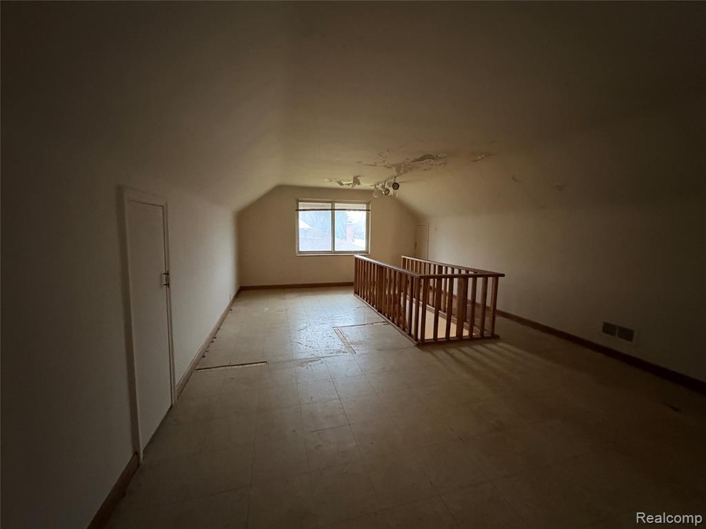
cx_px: 353
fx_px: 286
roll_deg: -0.1
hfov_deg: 102.1
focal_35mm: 14
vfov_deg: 85.7
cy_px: 264
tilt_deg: -2.0
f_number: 2.2
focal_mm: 2.22
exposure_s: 1/30
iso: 1000
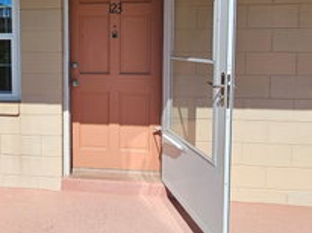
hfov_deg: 61.7
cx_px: 78
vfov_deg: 49.5
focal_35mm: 27
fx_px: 243
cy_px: 62
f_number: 2.2
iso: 50
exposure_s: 1/2163
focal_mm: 2.2
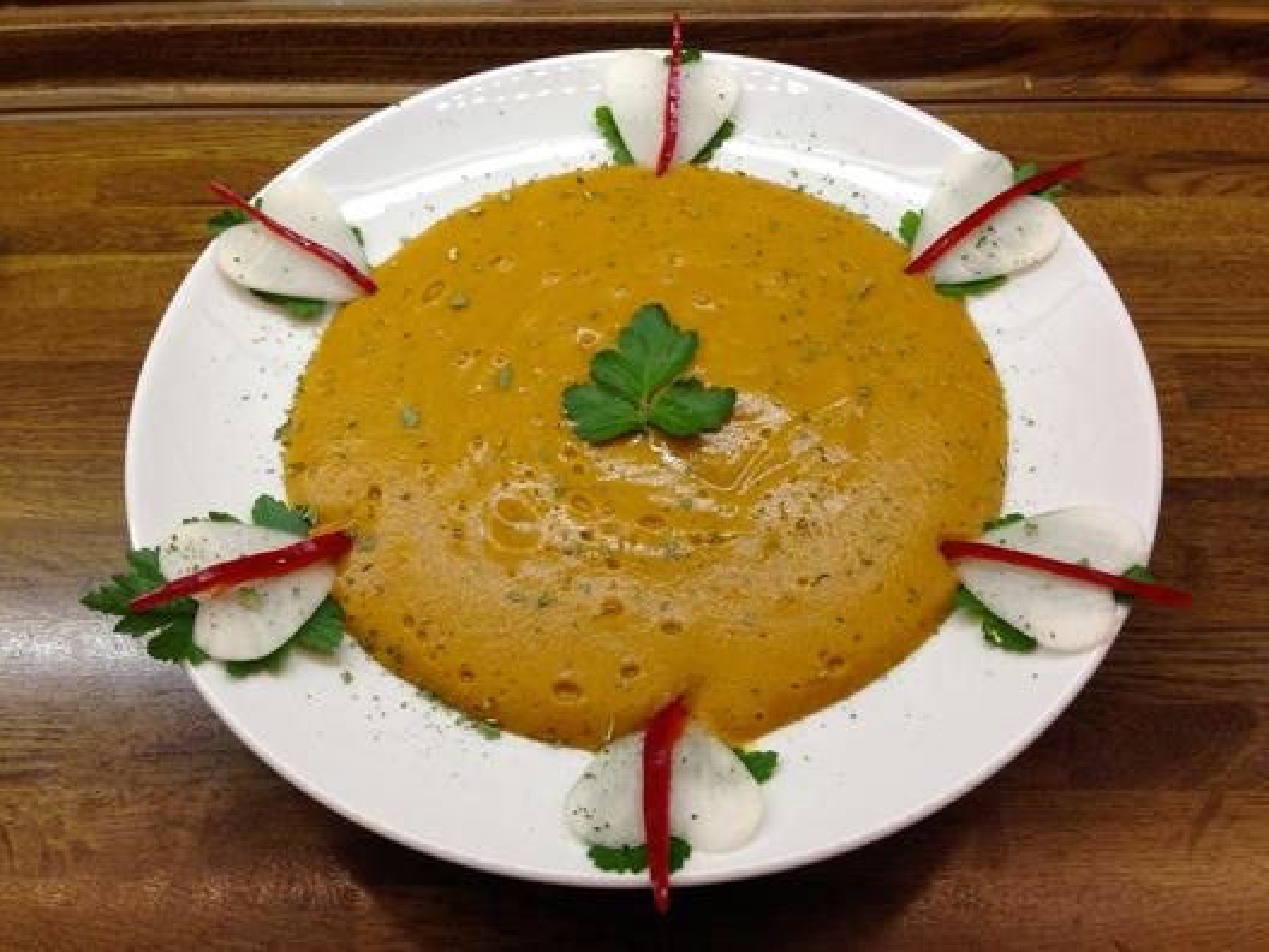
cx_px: 634
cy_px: 476
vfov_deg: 42.9
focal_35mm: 33
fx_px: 1210
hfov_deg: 55.4
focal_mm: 4.12
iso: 64
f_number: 2.4
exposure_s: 1/50
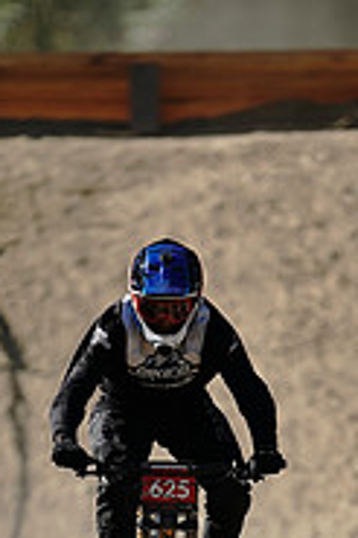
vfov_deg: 1.4
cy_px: 631
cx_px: 189
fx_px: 21818
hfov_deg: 0.9
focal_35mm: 1460
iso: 200
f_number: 4
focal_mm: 600
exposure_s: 1/2000
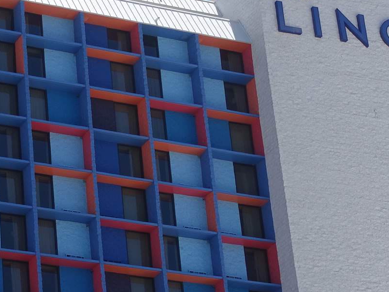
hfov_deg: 14.3
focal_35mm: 134
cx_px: -61
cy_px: 241
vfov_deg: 11.0
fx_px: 1506
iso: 125
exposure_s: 1/125
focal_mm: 14.9
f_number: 4
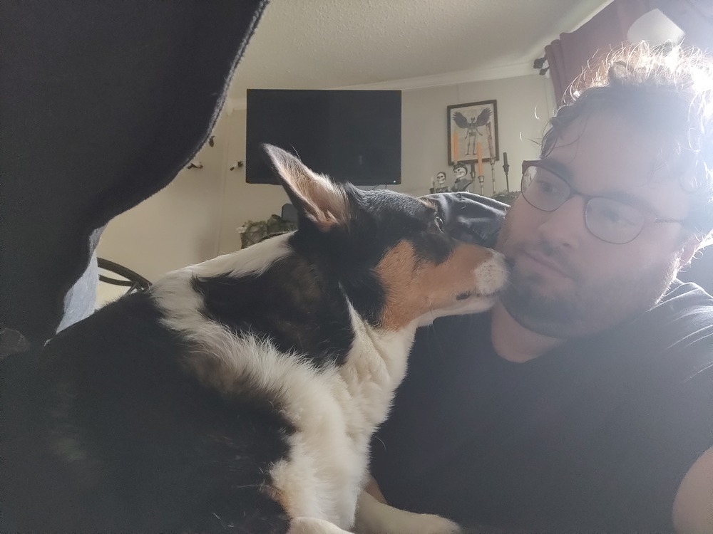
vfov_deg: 66.0
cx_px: 356
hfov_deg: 81.7
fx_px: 412
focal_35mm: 20
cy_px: 267
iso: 800
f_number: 2
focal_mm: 3.45
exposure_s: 1/20
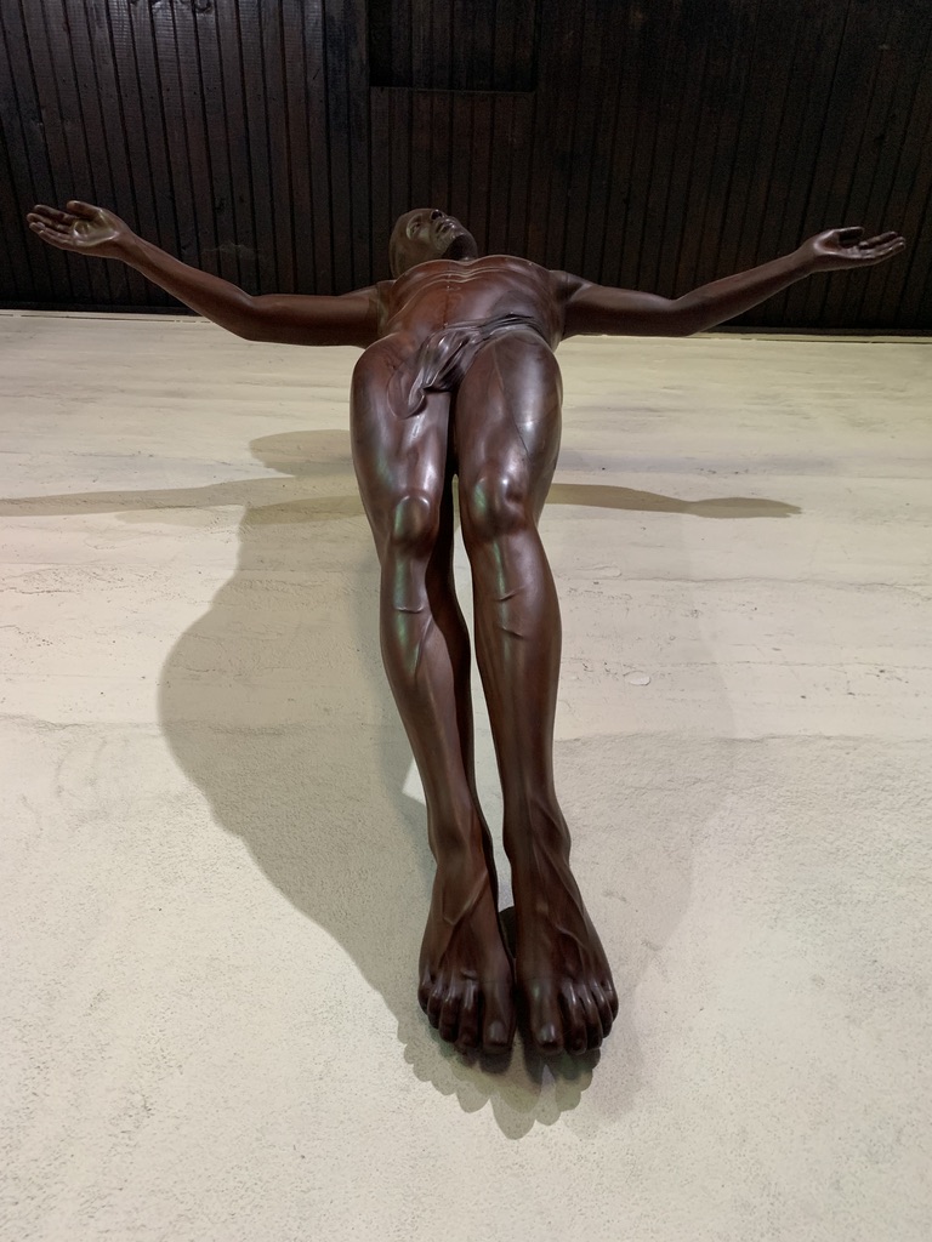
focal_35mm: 26
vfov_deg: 67.3
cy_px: 621
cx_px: 466
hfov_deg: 53.1
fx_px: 933
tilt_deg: +58.4
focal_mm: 4.25
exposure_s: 1/33
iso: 320
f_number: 1.8
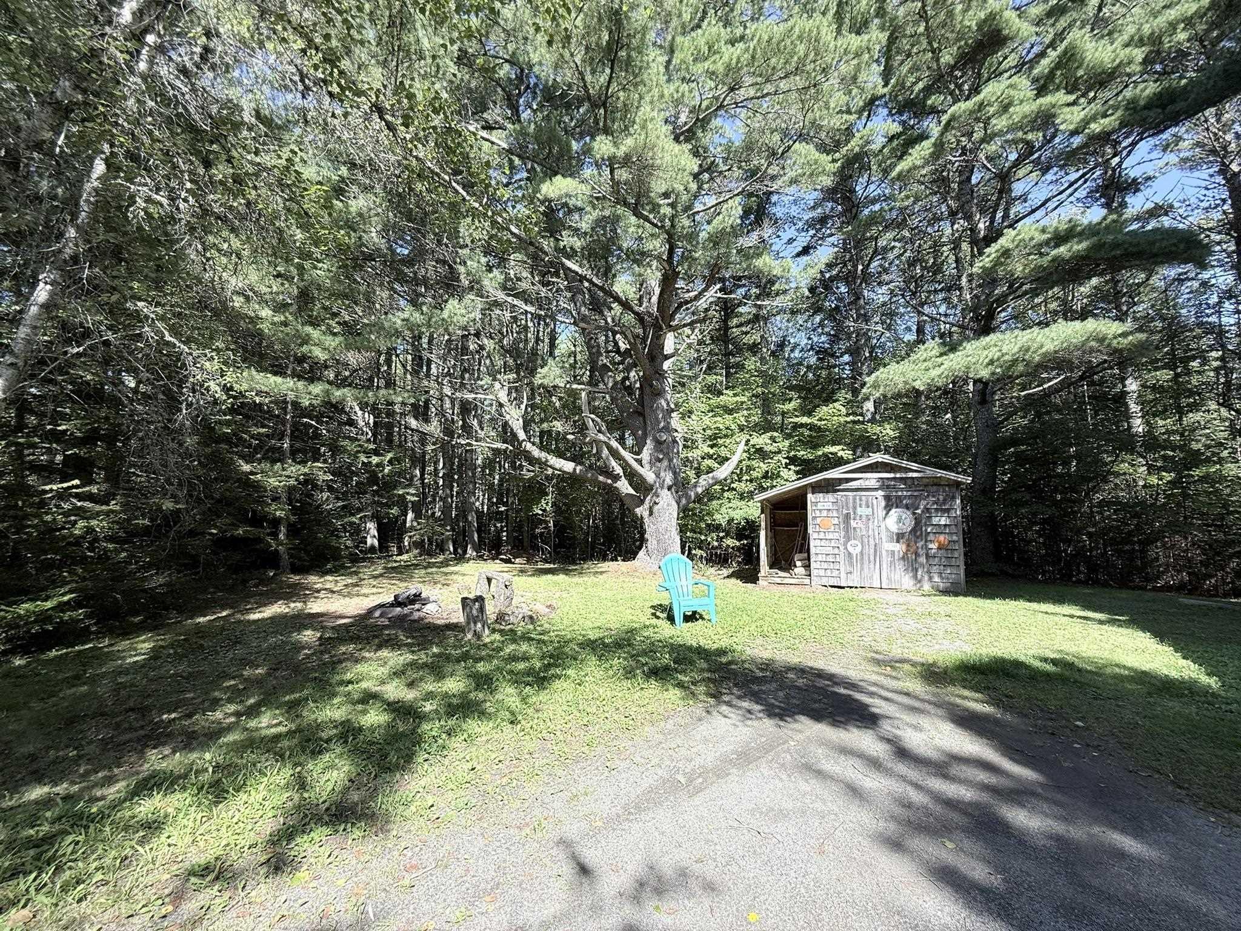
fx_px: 502
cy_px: 466
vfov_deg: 85.7
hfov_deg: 102.1
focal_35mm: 14
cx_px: 620
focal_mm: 2.22
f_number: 2.2
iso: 50
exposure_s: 1/518
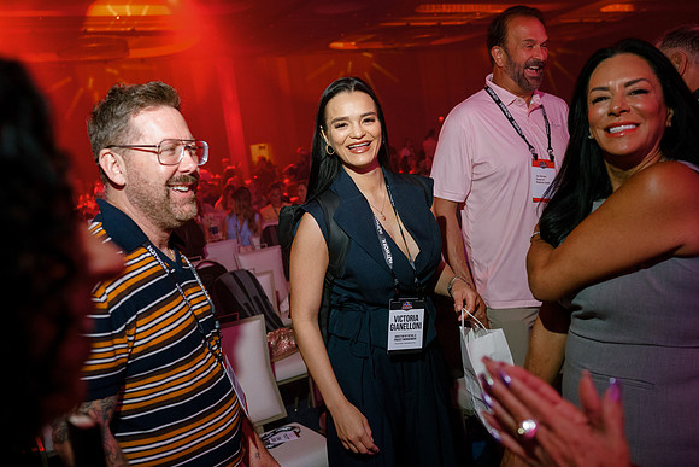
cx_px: 350
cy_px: 234
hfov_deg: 54.4
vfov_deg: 37.9
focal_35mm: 35
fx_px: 680
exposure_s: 1/160
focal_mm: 35
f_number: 4
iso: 1250
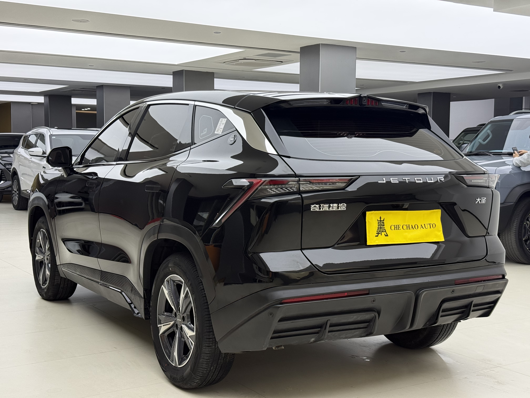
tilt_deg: -3.3
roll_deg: -0.8
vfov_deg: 30.3
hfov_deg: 39.7
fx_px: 735
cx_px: 265
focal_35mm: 48
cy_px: 199
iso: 80
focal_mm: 6.76
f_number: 1.78
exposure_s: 1/148
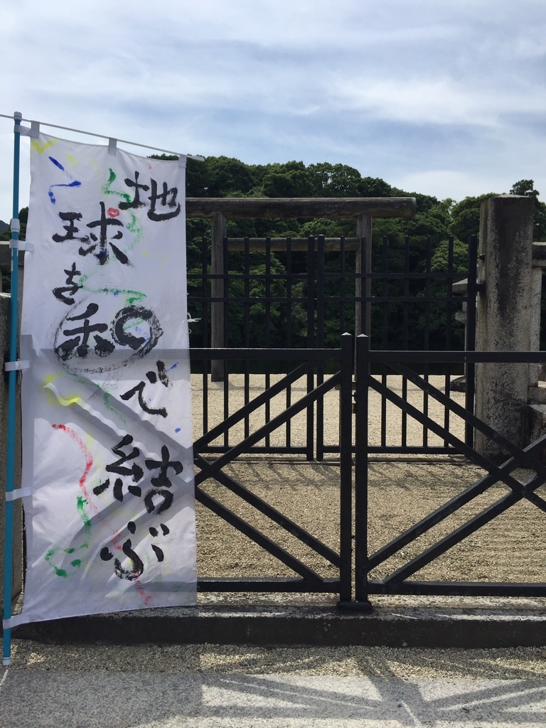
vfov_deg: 61.7
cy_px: 364
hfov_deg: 48.2
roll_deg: +0.1
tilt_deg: -2.5
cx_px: 273
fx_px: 610
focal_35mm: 29
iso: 32
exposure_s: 1/3049
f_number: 2.2
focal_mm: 4.15
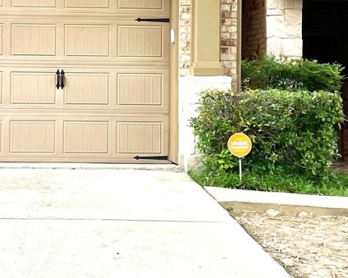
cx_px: 66
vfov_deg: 16.6
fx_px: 947
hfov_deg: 20.6
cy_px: 67
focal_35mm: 92
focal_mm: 4.2
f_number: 1.6
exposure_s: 1/496
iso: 32
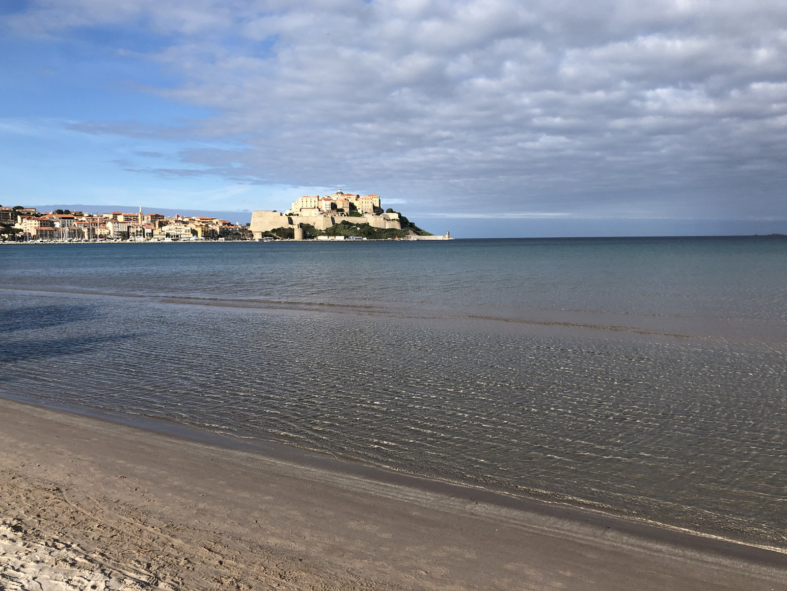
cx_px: 383
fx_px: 659
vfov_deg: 48.2
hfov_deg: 61.6
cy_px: 286
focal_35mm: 29
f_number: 1.8
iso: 25
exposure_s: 1/2857
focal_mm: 4
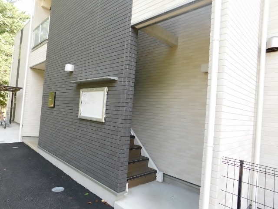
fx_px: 185
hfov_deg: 73.9
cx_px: 139
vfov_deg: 58.9
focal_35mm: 23
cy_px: 104
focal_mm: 4
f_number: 3
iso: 125
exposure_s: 1/125
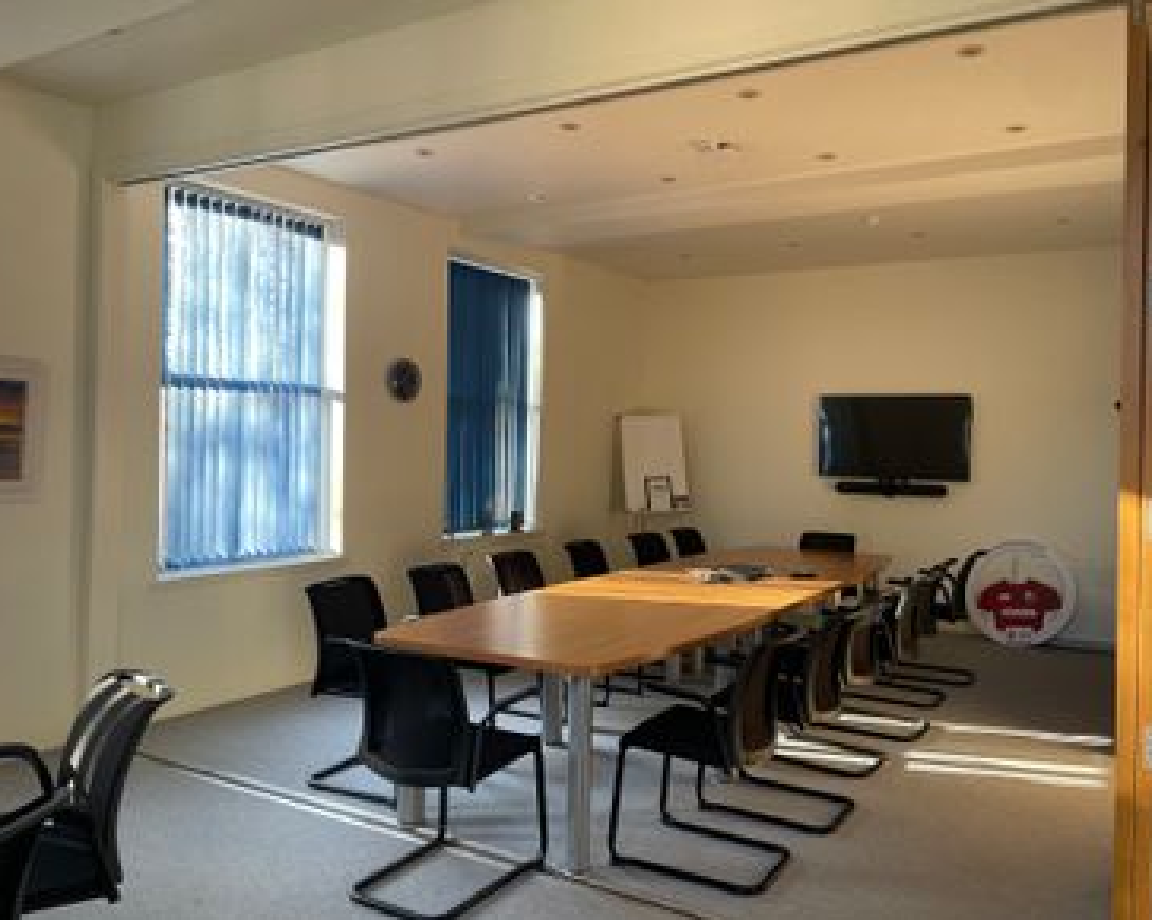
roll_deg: -1.4
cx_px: 600
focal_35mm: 28
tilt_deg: -0.1
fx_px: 954
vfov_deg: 51.5
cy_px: 450
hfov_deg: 62.2
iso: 100
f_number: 1.6
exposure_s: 1/100
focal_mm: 4.2
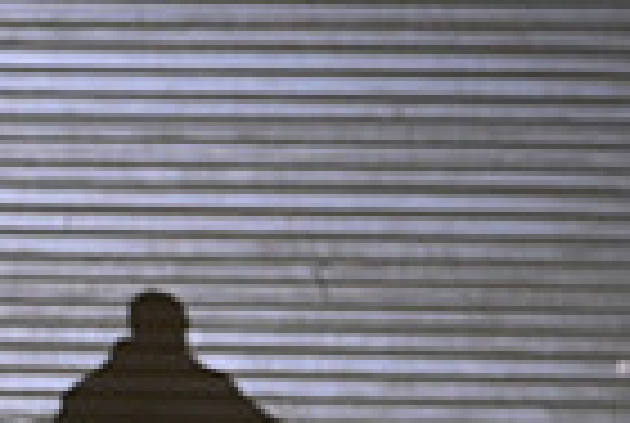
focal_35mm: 827
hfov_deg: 2.5
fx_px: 14503
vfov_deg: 1.7
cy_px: 439
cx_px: -652
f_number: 4
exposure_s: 1/200
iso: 2000
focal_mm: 200
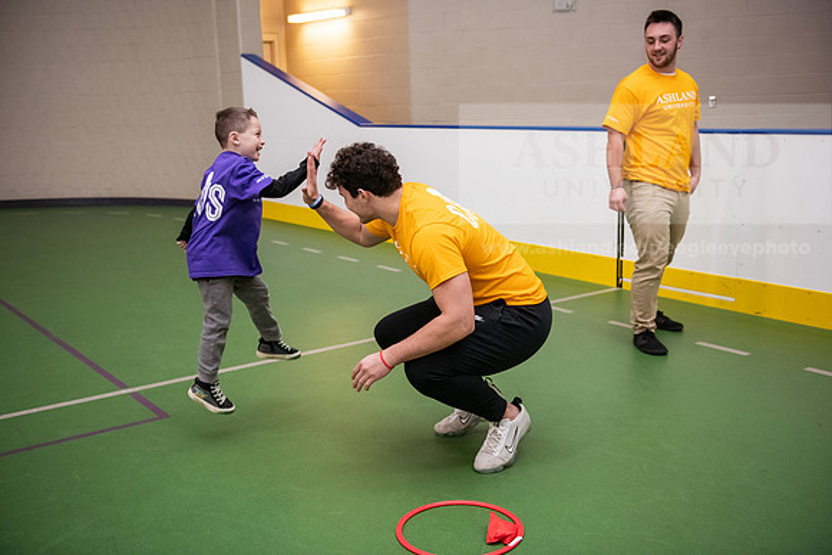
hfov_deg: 48.4
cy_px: 278
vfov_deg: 33.4
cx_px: 416
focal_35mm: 40
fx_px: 925
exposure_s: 1/200
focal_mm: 40
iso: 3200
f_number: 3.2
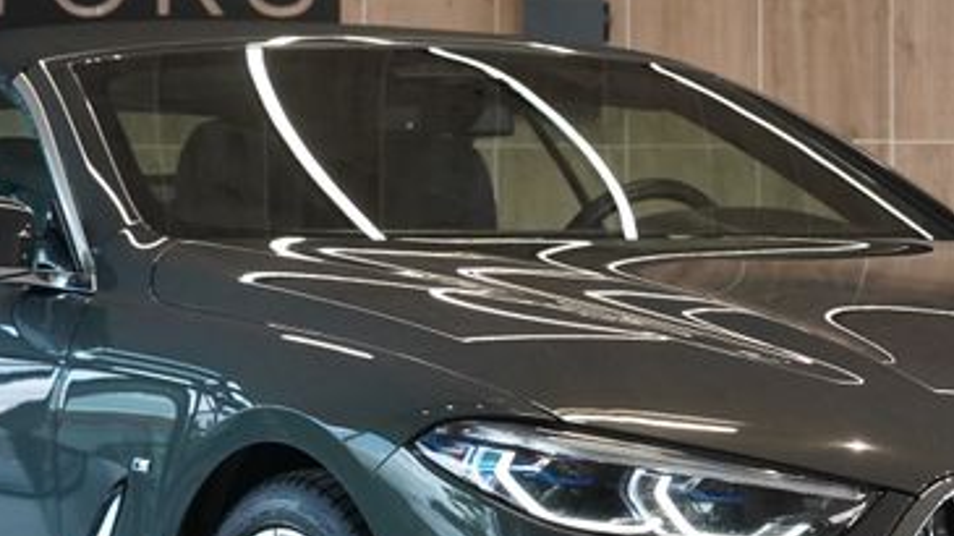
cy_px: 339
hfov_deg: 10.9
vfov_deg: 6.2
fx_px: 4982
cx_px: 557
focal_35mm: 197
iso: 3200
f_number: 5.6
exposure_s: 1/160
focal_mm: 67
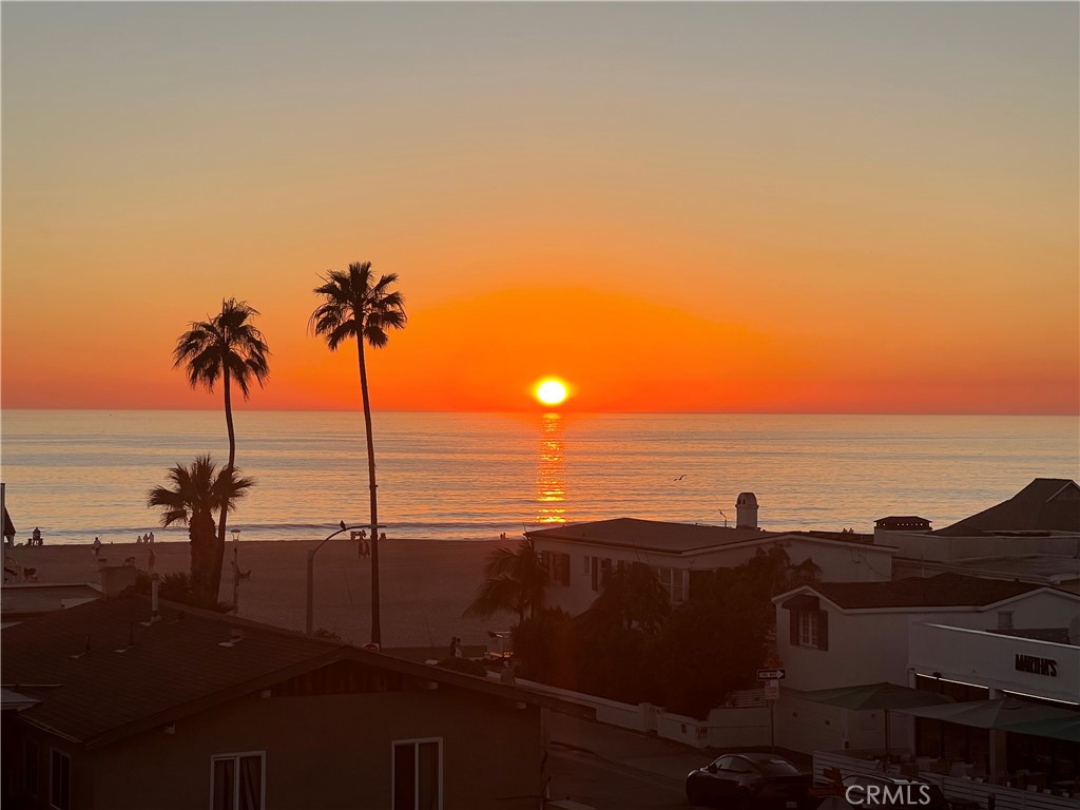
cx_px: 540
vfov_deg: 19.1
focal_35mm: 77
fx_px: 2402
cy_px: 405
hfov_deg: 25.3
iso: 32
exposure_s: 1/363
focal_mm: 9
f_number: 2.8
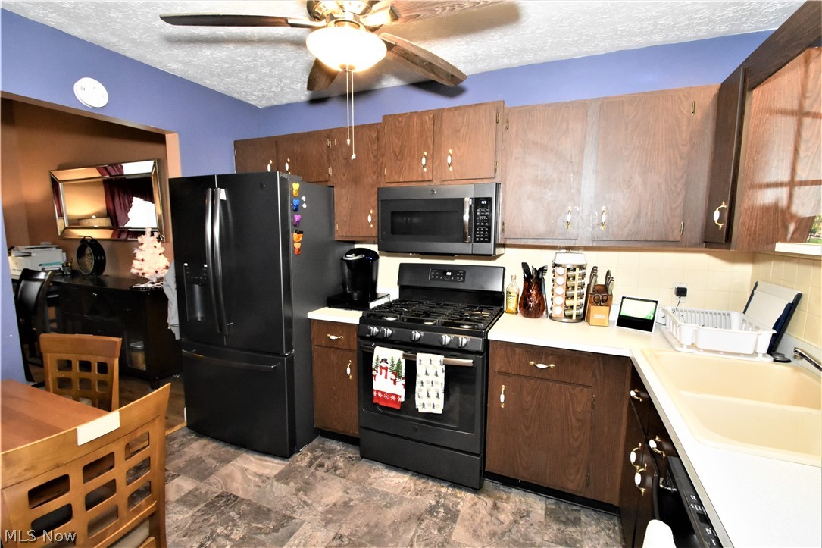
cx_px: 411
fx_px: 342
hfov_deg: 100.4
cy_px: 274
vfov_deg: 77.3
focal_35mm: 15
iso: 5000
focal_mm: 10
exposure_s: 1/60
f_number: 11
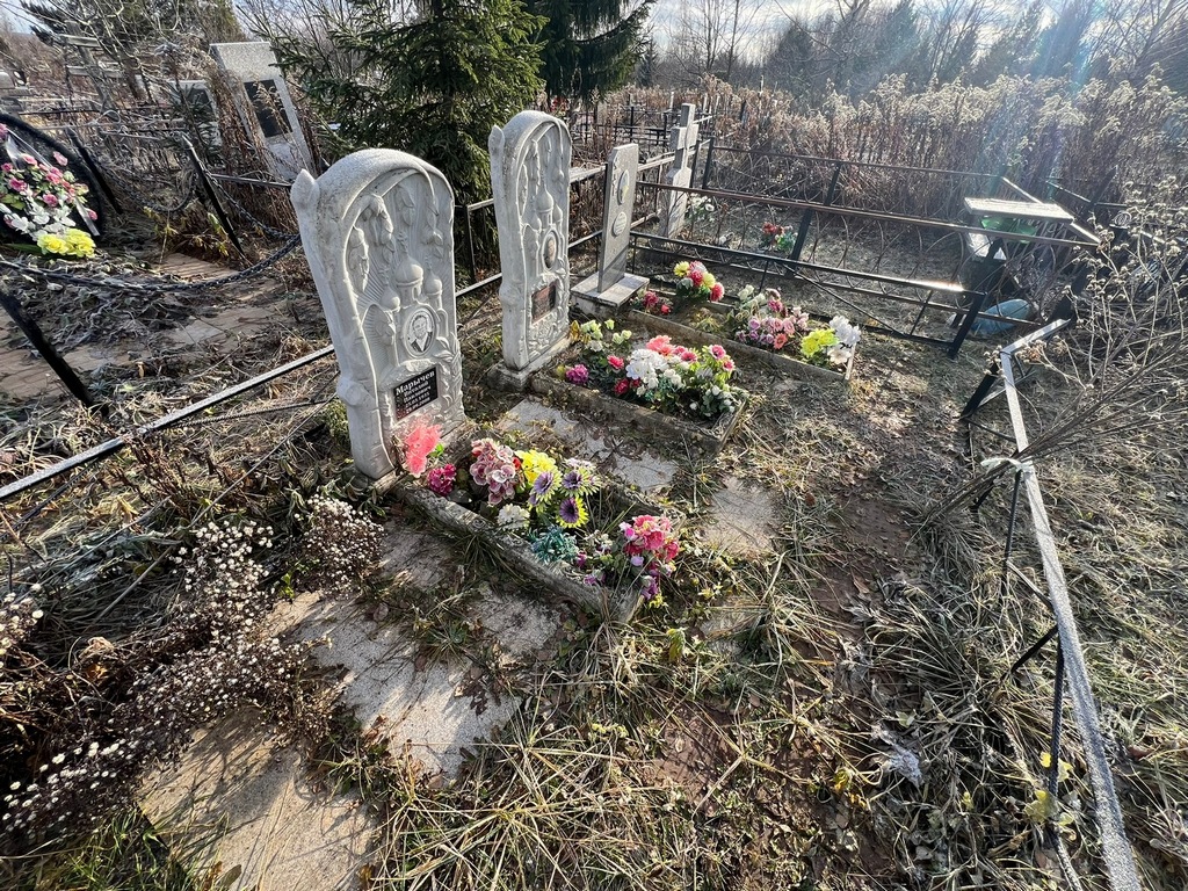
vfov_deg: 89.9
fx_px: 446
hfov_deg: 106.2
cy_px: 446
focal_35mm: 13
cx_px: 594
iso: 32
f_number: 1.8
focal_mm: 1.57
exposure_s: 1/499
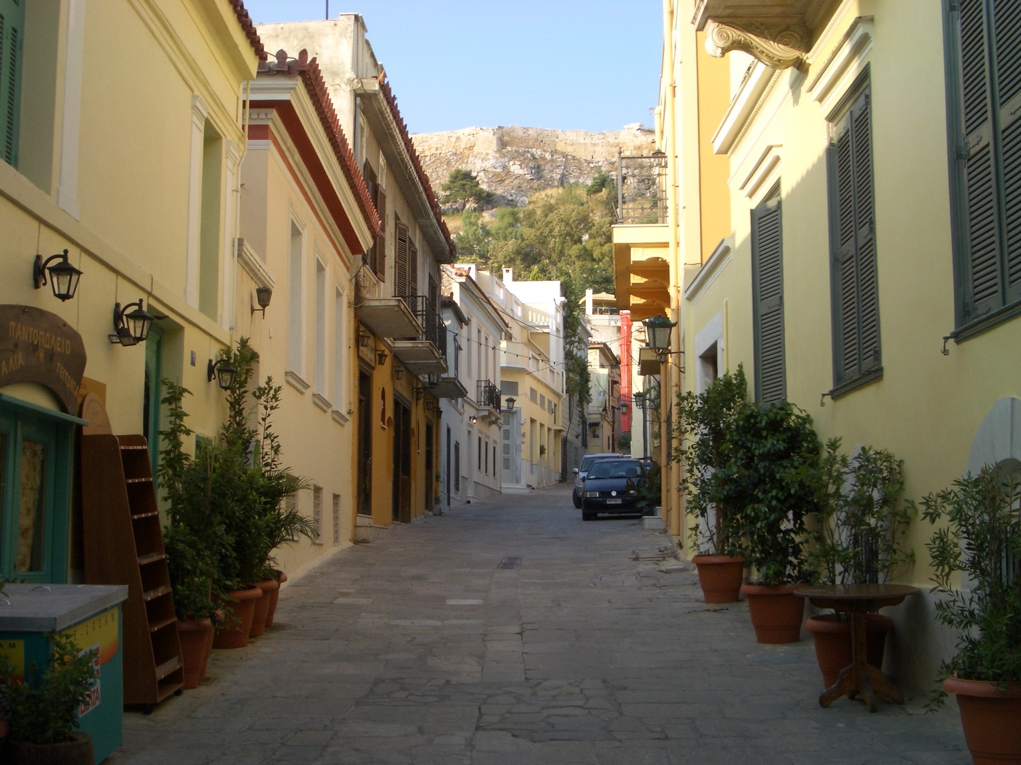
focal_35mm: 49
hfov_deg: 38.9
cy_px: 382
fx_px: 1445
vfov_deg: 29.7
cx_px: 510
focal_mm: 8.2
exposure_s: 1/160
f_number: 5
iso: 50
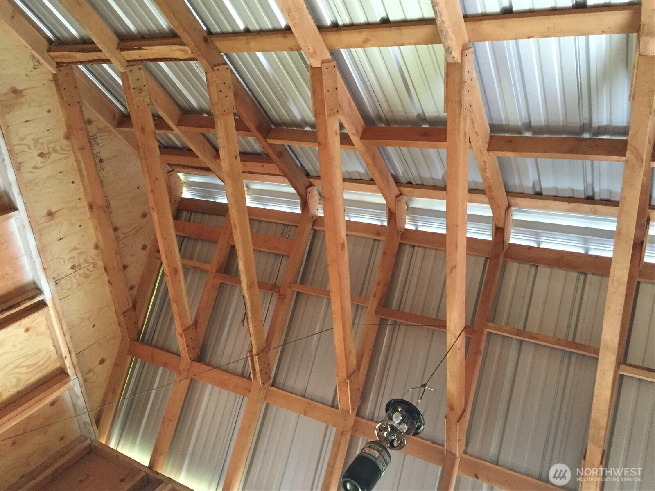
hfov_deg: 61.7
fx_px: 549
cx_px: 328
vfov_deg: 48.2
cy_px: 246
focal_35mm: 29
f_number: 2.2
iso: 250
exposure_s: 1/20
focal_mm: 4.15
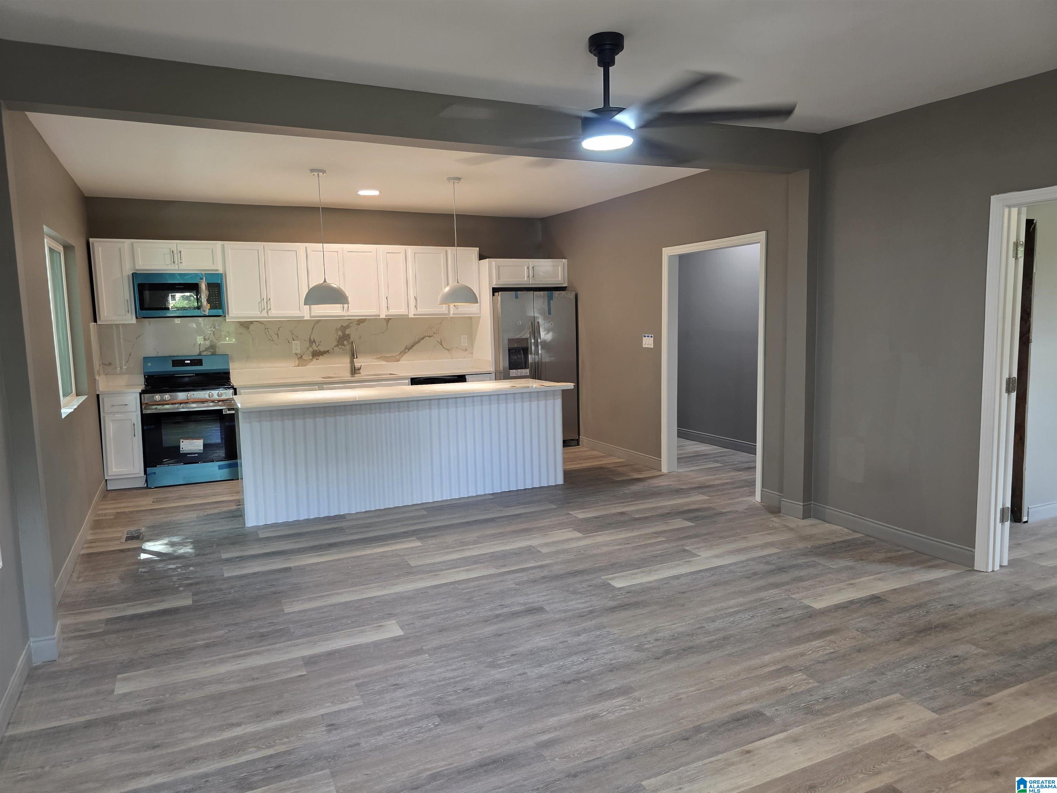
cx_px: 528
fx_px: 702
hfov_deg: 73.9
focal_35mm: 23
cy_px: 396
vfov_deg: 58.9
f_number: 1.7
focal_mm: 6.3
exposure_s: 1/55
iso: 160
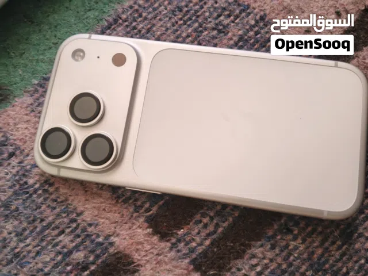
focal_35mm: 23
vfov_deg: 58.9
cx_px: 184
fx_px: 245
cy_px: 138
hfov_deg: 73.9
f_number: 1.6
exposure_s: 1/33.3
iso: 2215
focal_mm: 4.09
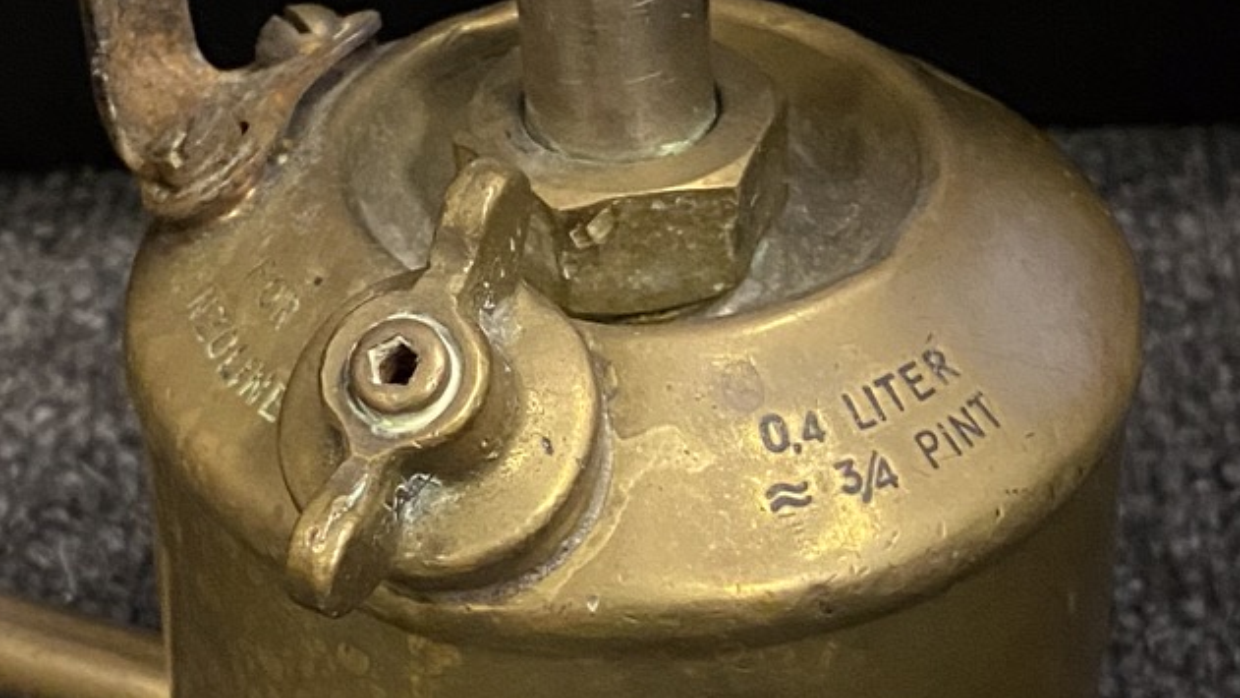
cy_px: 313
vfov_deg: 13.2
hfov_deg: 23.1
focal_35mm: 92
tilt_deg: -38.1
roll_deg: +3.2
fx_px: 3025
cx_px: 503
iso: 500
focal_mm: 4.25
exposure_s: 1/25
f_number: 1.8
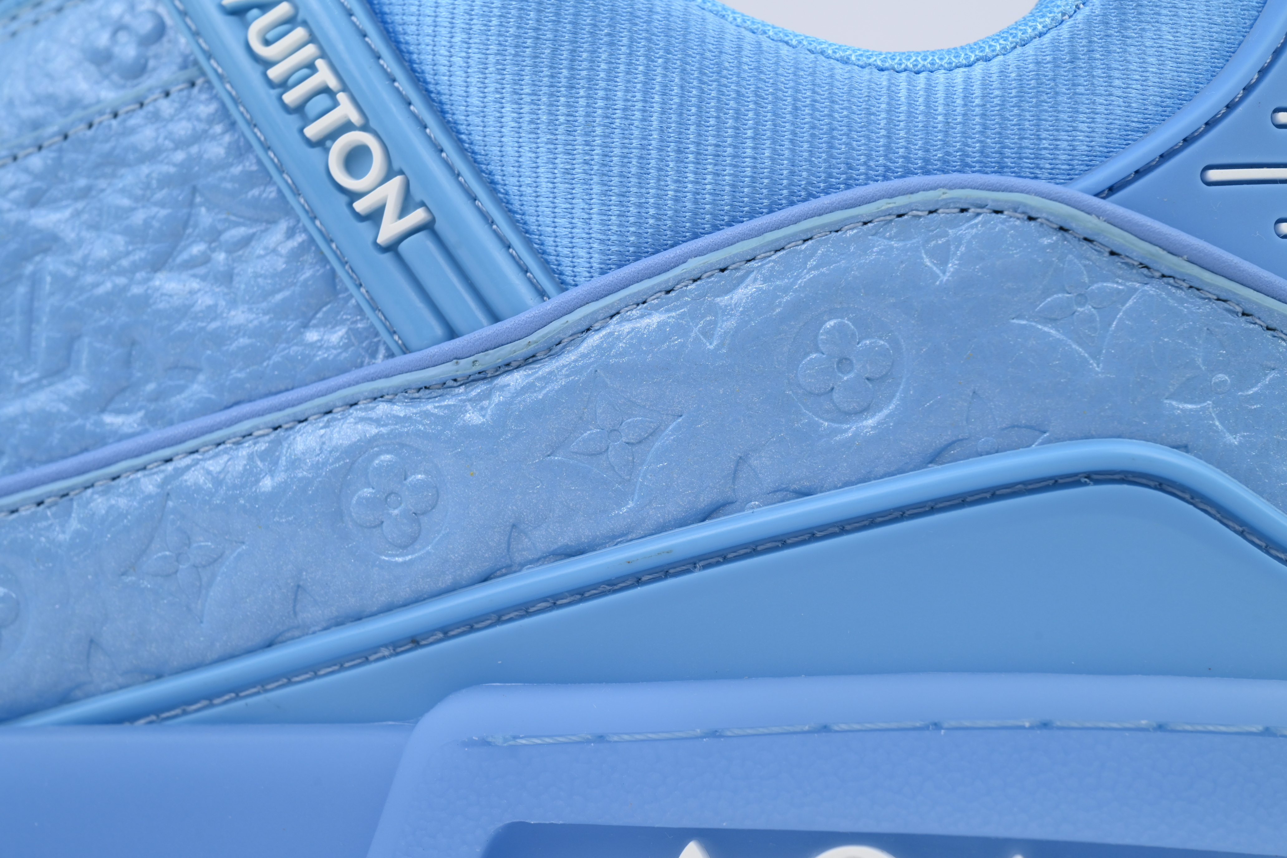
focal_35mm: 99
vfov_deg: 13.8
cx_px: 644
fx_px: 3539
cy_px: 429
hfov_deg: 20.6
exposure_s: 1/100
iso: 400
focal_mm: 99
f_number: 11
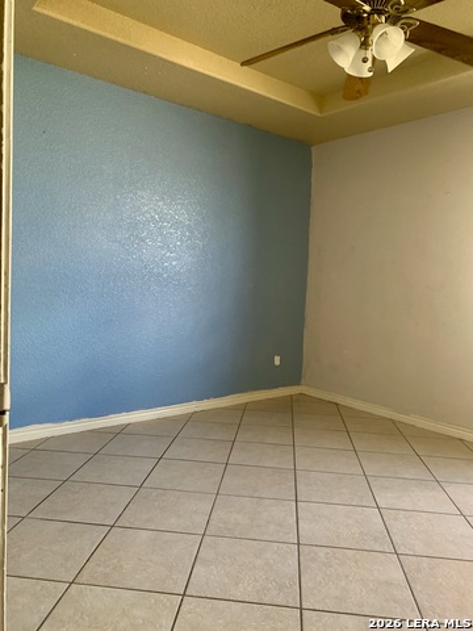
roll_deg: -1.1
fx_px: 474
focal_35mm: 26
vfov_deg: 67.3
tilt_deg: -2.4
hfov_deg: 53.1
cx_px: 236
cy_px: 316
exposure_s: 1/60
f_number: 1.8
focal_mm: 4.25
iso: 200
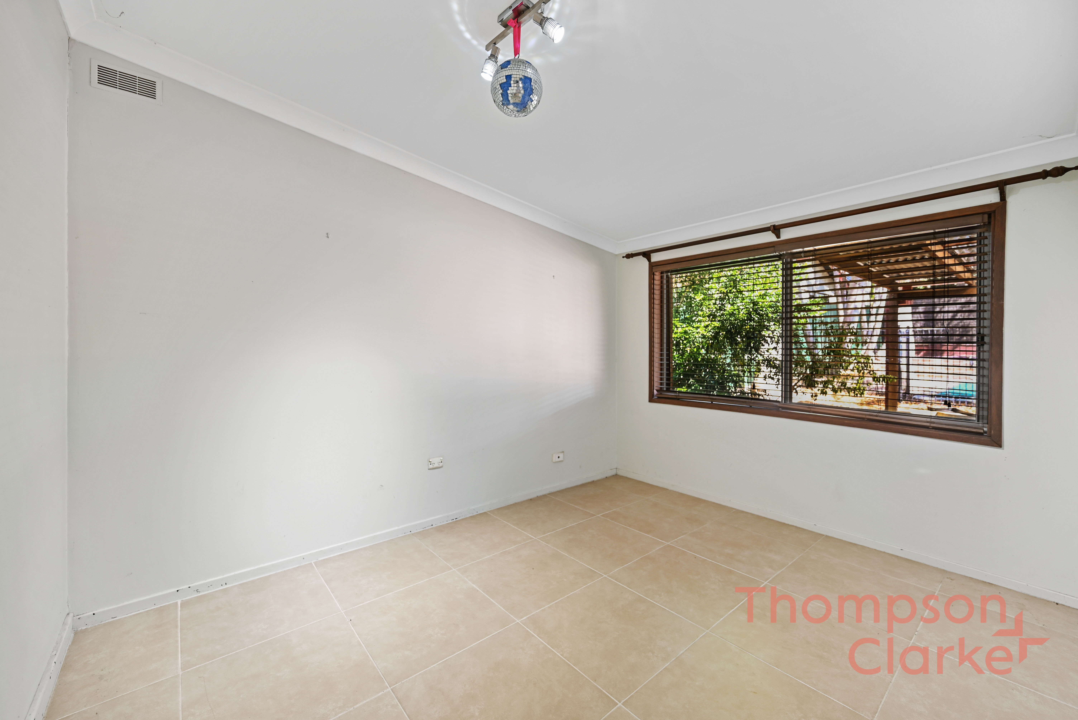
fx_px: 419
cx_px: 539
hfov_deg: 104.2
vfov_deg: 81.3
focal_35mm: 14
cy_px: 360
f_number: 4
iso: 100
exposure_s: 1/2.5
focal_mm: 14
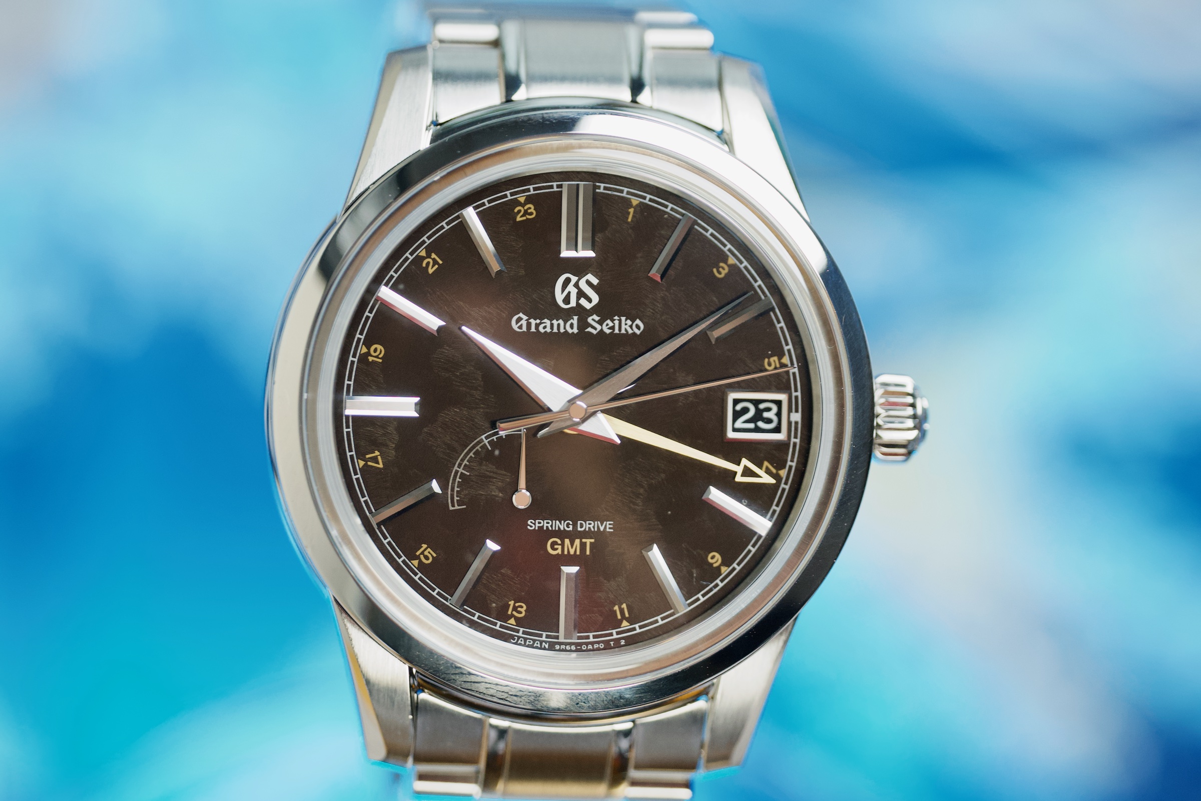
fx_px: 4503
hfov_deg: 15.2
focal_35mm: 135
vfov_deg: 10.2
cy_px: 400
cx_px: 600
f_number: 2.8
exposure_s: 1/160
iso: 640
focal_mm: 90
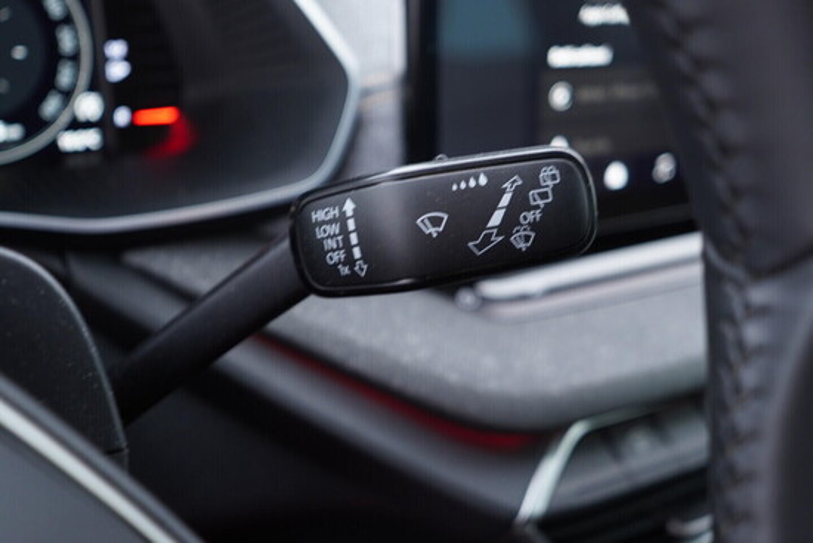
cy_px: 272
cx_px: 406
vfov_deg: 36.9
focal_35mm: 36
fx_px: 813
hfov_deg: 53.1
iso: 320
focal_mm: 24
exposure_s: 1/40
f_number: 2.8
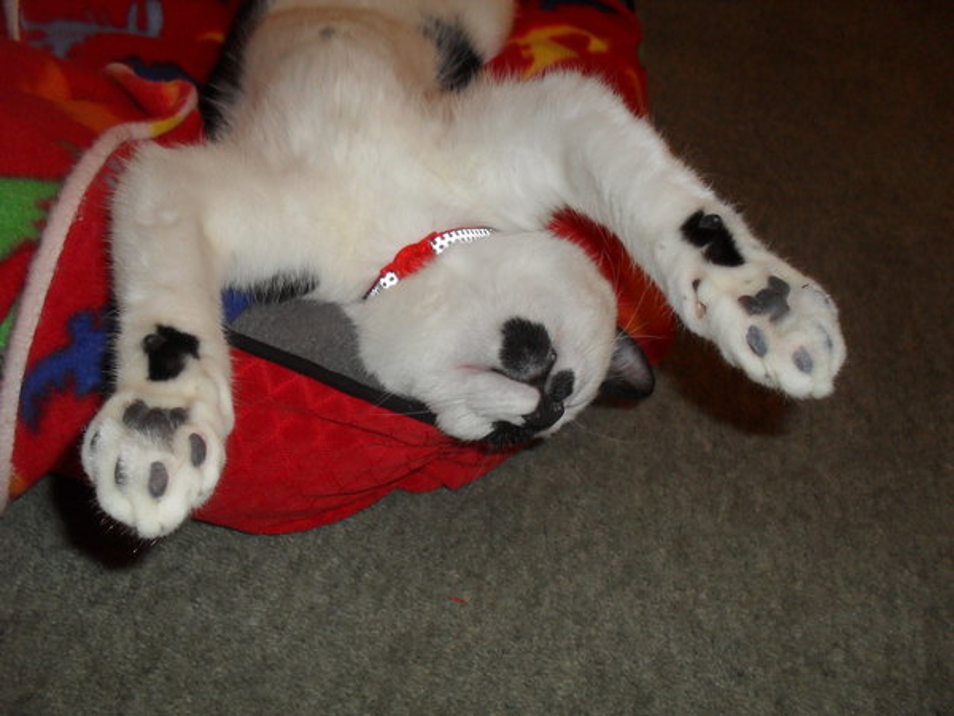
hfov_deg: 52.6
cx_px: 477
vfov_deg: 40.7
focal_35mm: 35
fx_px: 965
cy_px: 358
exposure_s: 1/45
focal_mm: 6.3
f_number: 3.2
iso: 200
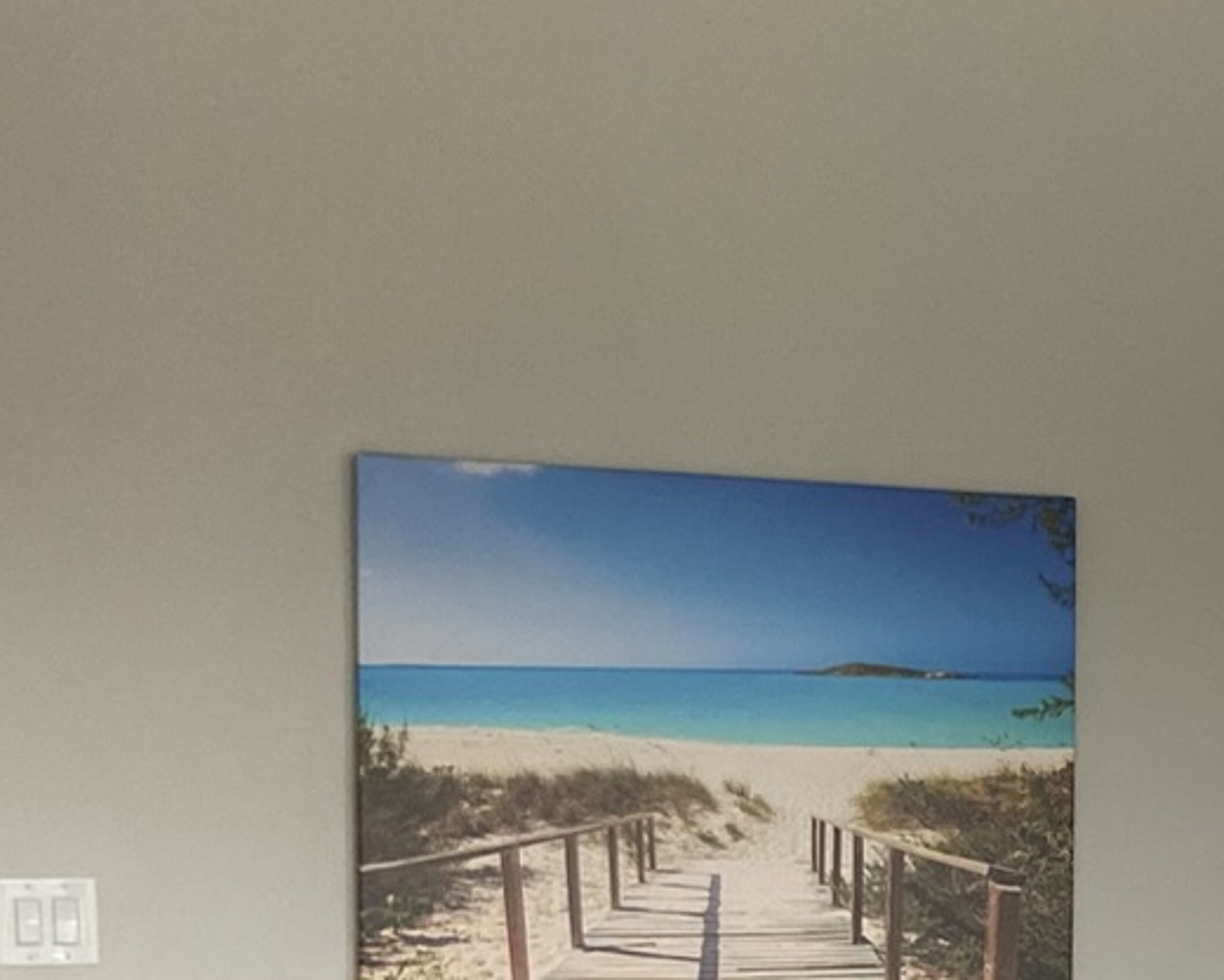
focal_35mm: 100
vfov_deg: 15.0
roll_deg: -0.2
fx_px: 3623
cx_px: 1683
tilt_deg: -4.6
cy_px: 1077
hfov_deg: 17.7
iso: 125
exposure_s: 1/120
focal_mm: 4.25
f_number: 1.8
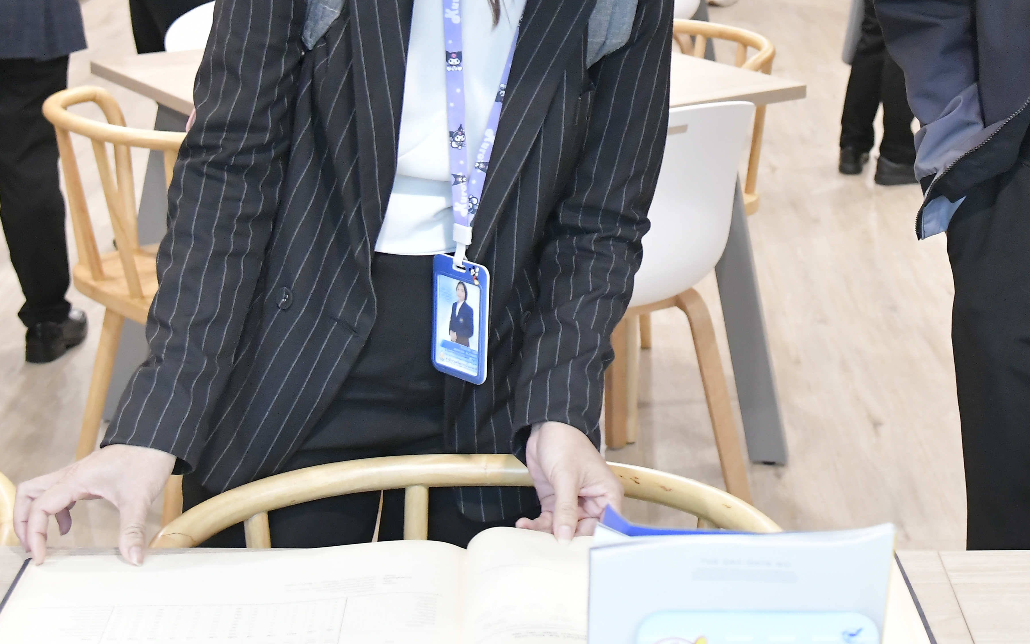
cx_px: 668
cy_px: 4
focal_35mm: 70
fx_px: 1965
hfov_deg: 29.2
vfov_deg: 18.2
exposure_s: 1/125
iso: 5000
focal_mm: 30
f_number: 4.5
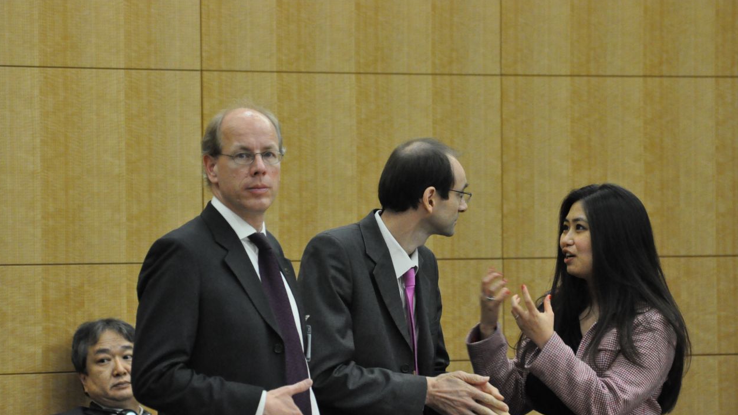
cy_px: 227
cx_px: 363
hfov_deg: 6.9
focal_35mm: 312
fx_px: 6096
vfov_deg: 3.9
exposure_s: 1/60
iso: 3200
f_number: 6.3
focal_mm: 195
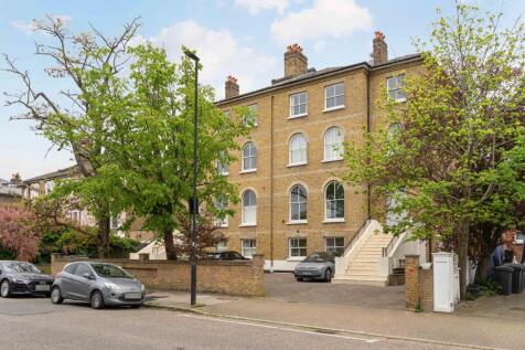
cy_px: 175
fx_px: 408
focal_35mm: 28
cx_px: 262
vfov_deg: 46.4
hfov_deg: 65.5
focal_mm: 28
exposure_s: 1/400
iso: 320
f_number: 8
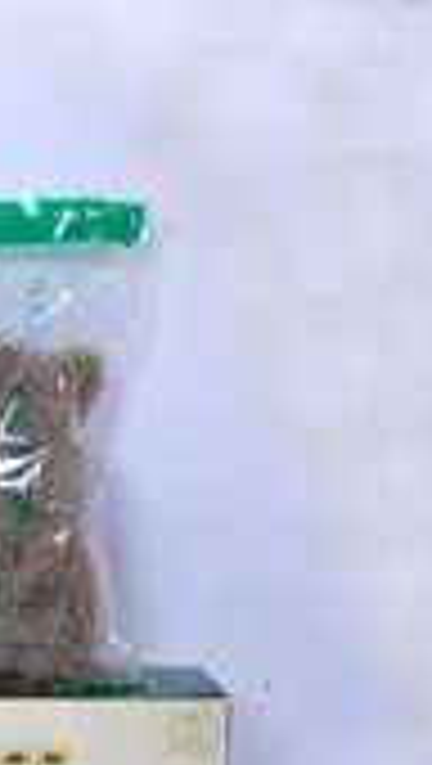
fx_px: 1873
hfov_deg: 12.1
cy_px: 592
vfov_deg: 22.8
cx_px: -342
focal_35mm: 92
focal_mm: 25
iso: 250
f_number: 9
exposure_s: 1/125
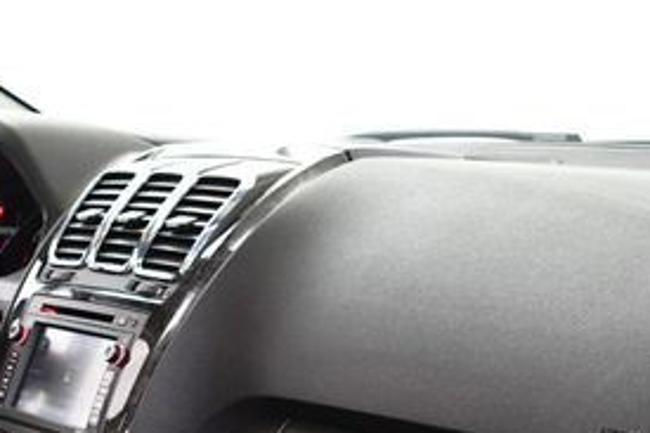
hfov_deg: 21.9
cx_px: 248
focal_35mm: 93
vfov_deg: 14.5
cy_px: 419
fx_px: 1678
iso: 3200
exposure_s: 1/80
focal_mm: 27
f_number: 4
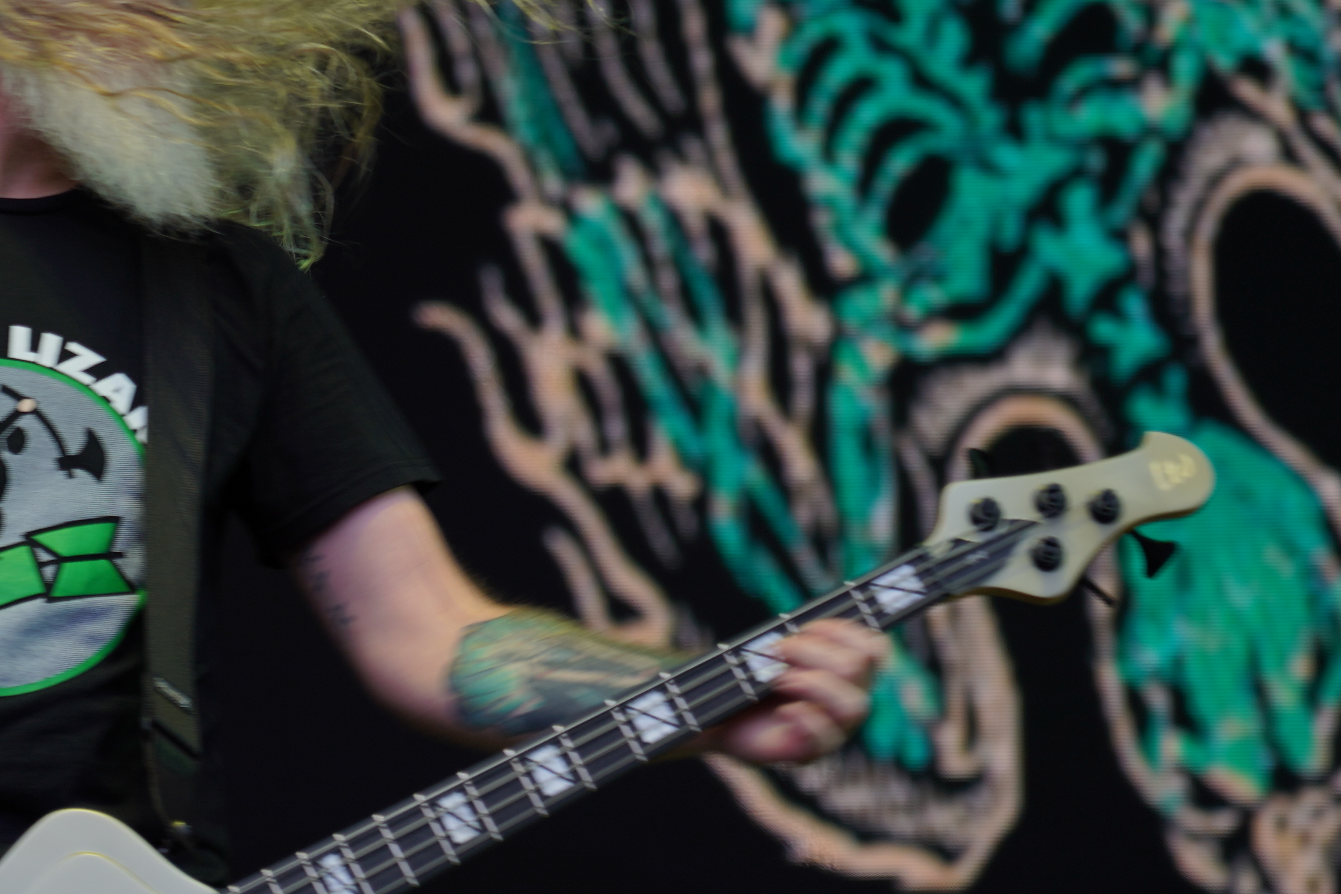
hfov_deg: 10.5
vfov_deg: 7.0
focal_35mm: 196
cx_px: 233
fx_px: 7301
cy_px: 425
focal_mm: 105
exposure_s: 1/125
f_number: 4
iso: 160
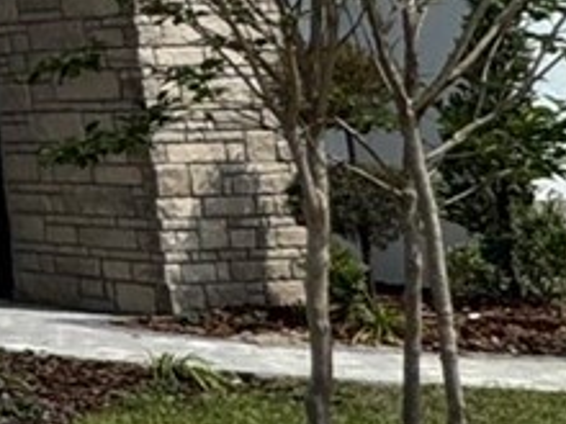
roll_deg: +1.4
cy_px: -77
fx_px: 1668
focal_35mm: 102
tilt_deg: +7.3
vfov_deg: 14.1
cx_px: -1135
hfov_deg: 11.3
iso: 50
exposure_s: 1/3247
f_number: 2.2
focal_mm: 2.22
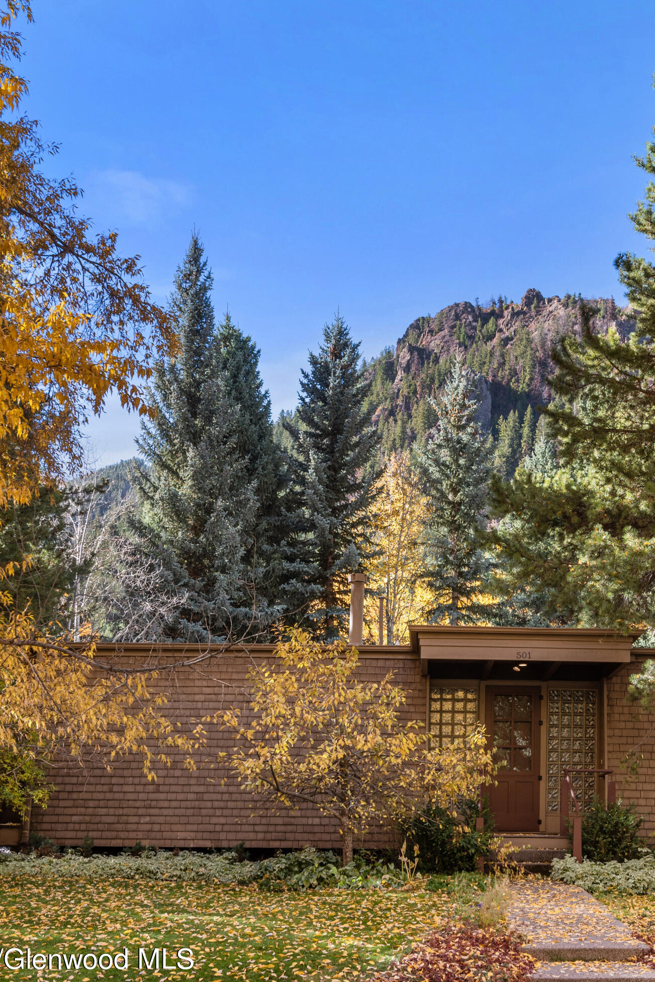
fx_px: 1173
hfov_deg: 31.0
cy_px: 502
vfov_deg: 45.4
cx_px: 428
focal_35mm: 43
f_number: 7.1
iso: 100
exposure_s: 1/60
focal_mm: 28
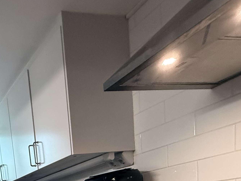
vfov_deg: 26.6
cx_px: 1
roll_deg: +8.0
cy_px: 258
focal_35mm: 42
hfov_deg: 39.6
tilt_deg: -8.5
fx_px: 292
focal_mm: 2.22
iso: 500
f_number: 2.2
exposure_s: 1/100
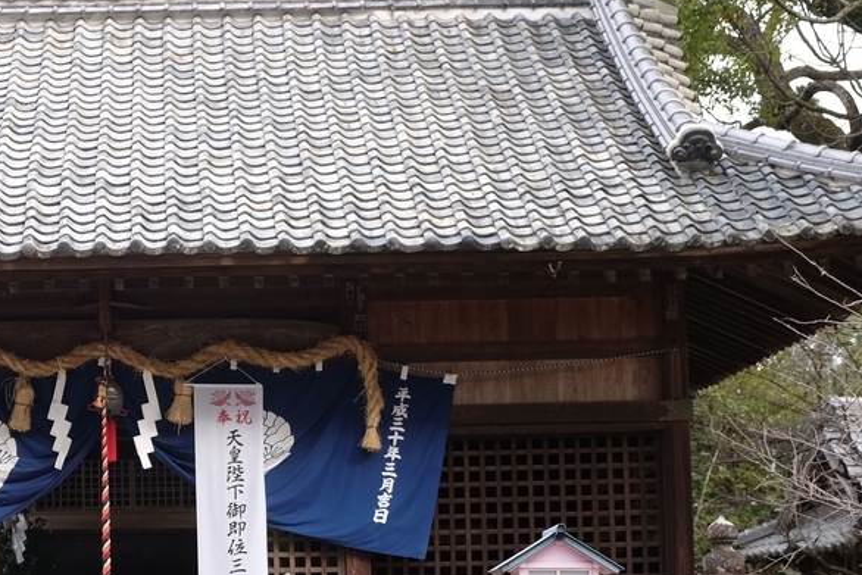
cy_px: 406
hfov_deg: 22.5
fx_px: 2107
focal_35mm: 88
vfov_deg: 15.5
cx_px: 74
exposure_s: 1/140
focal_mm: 28.9
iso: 200
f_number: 4
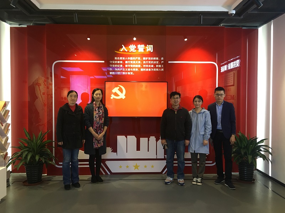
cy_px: 106
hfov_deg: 61.7
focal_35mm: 29
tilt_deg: -0.8
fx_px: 239
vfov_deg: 48.2
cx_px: 142
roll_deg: +1.4
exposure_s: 1/33
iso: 125
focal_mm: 4.15
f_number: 2.2
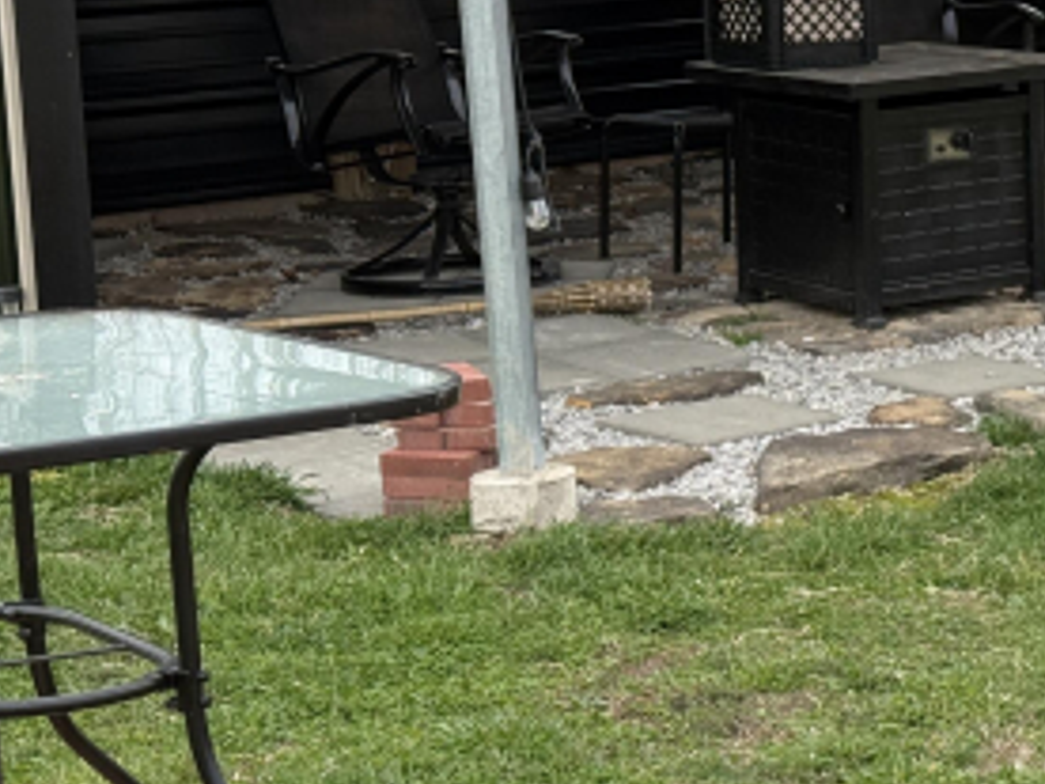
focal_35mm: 116
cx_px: 1251
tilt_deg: -7.6
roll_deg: +1.3
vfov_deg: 12.7
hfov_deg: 16.3
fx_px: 3502
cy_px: 212
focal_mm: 6.76
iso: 80
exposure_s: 1/1543
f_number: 1.78
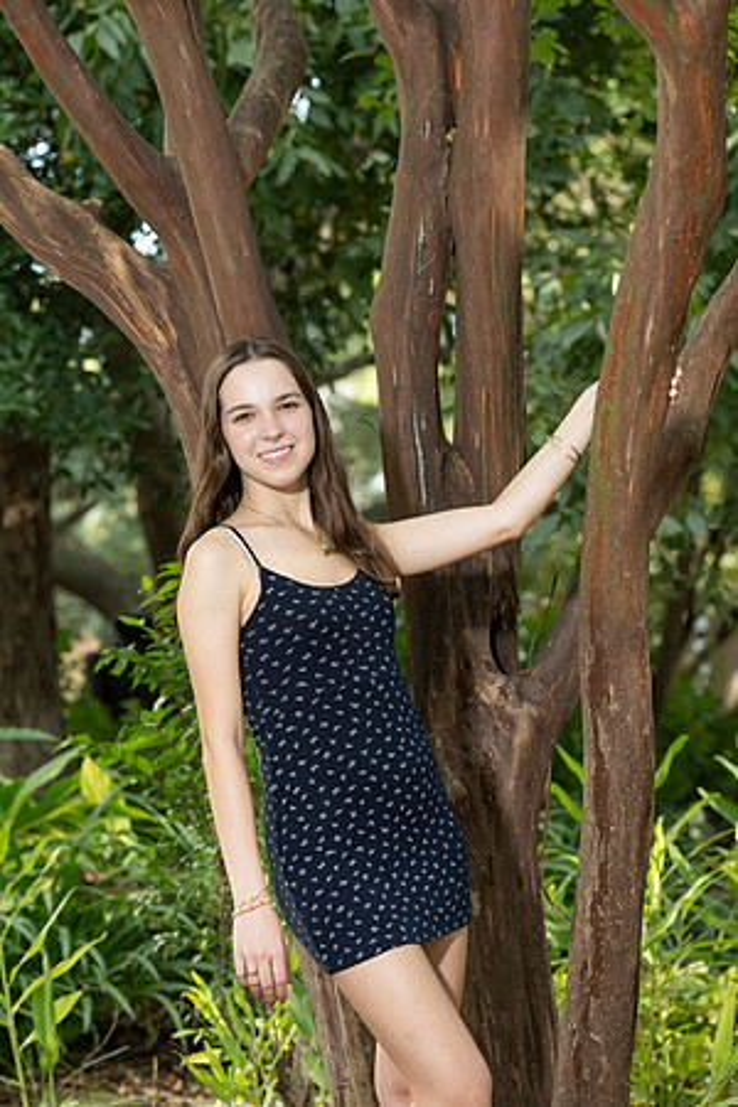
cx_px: 369
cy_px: 554
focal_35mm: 160
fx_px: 4920
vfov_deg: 12.8
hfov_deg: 8.6
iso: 1000
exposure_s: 1/200
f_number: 8
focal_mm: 160
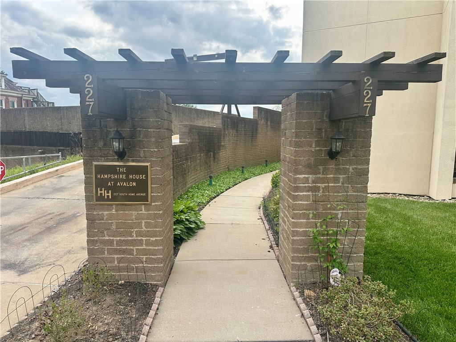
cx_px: 228
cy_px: 171
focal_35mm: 24
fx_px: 316
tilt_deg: -7.4
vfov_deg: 56.8
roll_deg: -0.6
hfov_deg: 71.6
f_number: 1.78
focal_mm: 6.86
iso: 80
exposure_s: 1/1495
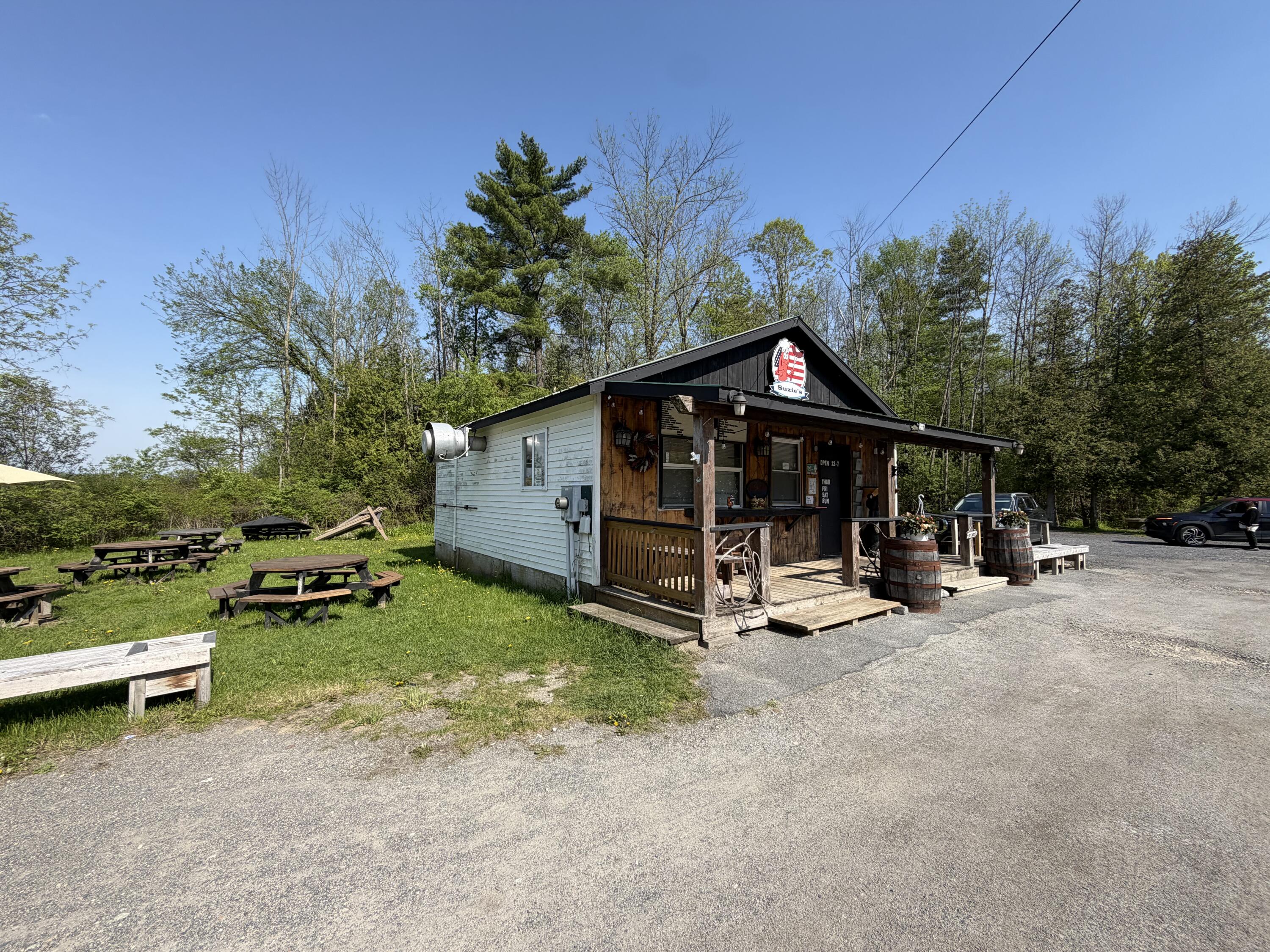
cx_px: 635
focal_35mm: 14
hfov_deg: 102.1
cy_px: 476
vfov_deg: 85.7
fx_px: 514
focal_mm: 2.22
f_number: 2.2
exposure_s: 1/770
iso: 25
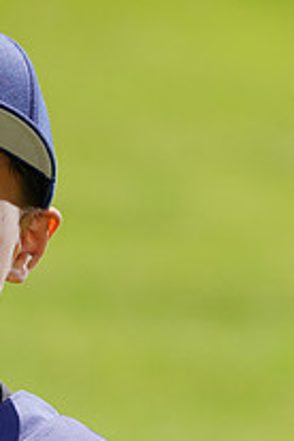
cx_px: -116
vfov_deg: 2.7
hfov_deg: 1.8
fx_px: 9211
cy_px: 484
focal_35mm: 752
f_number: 7.1
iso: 100
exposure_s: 1/250
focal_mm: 268
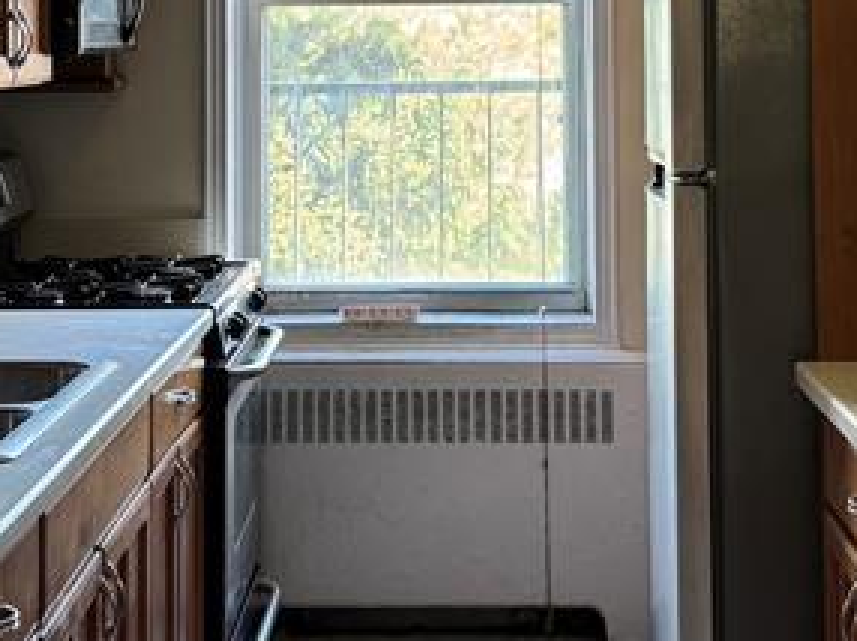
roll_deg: +0.4
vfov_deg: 16.7
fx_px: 2127
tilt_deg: +1.3
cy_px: -30
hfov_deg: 22.8
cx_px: 405
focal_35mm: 86
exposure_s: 1/60
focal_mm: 6.76
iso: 160
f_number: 1.78
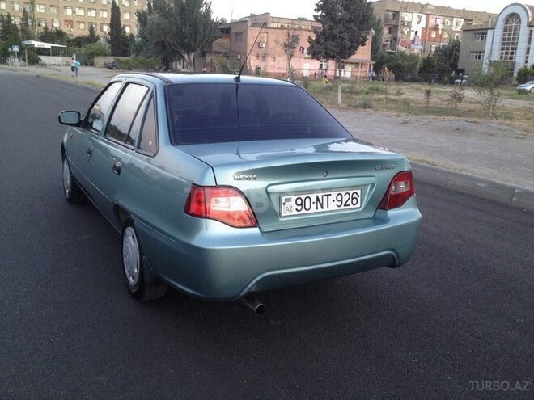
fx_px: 540
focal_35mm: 35
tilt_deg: -17.3
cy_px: 200
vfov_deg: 40.7
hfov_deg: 52.6
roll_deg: -2.8
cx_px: 267
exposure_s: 1/20
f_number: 2.4
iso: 80
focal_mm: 4.28
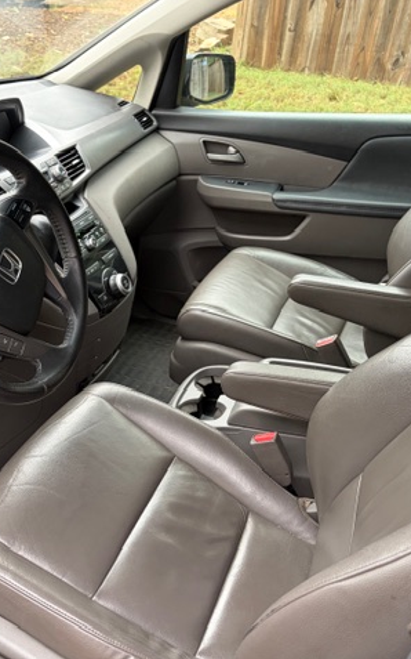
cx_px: 112
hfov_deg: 33.8
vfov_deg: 52.8
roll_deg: -2.7
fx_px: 663
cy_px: 330
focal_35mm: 37
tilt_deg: -28.1
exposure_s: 1/61
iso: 125
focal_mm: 5.96
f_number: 1.6
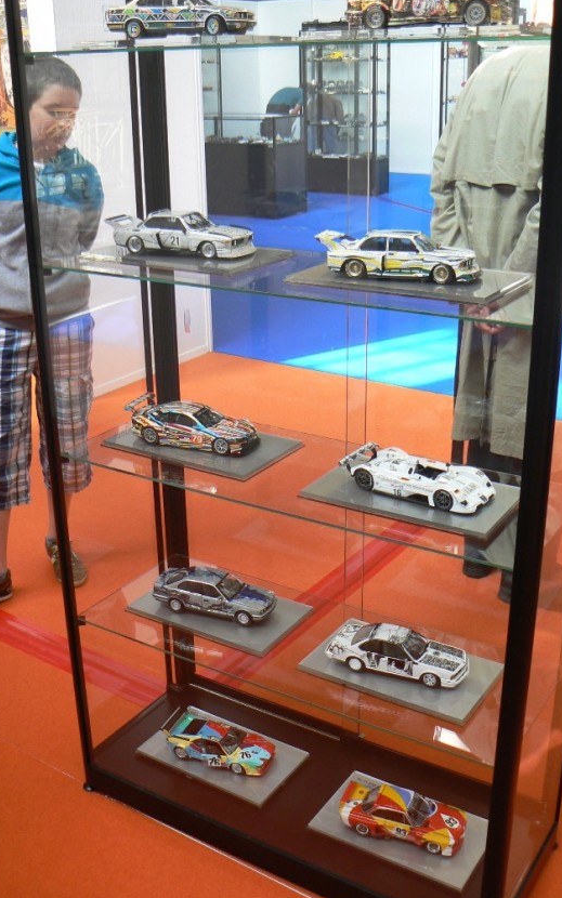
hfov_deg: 32.8
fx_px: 955
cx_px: 267
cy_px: 449
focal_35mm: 39
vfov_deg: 50.4
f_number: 2.8
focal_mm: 6
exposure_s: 1/40
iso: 80
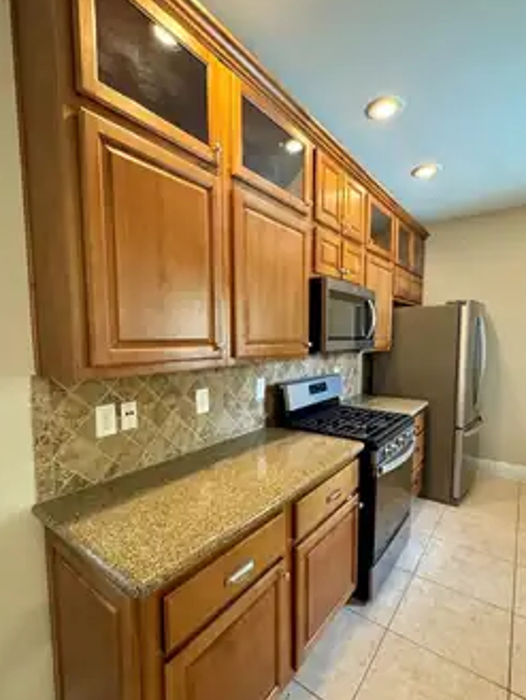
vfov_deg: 90.9
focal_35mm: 17
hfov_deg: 74.8
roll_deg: -0.6
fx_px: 344
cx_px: 262
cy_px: 368
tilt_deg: -4.2
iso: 400
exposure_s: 1/60
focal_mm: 2.22
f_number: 2.2
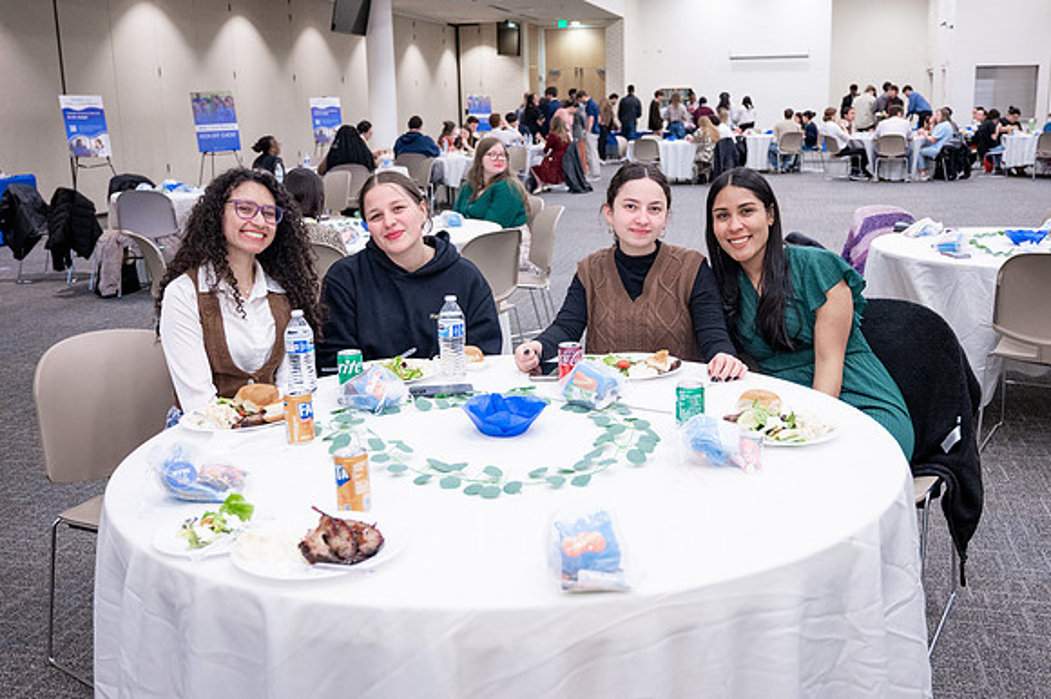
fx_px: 1074
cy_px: 321
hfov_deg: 52.1
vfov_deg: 36.1
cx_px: 569
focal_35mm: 37
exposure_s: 1/200
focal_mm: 34
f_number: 4
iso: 1600
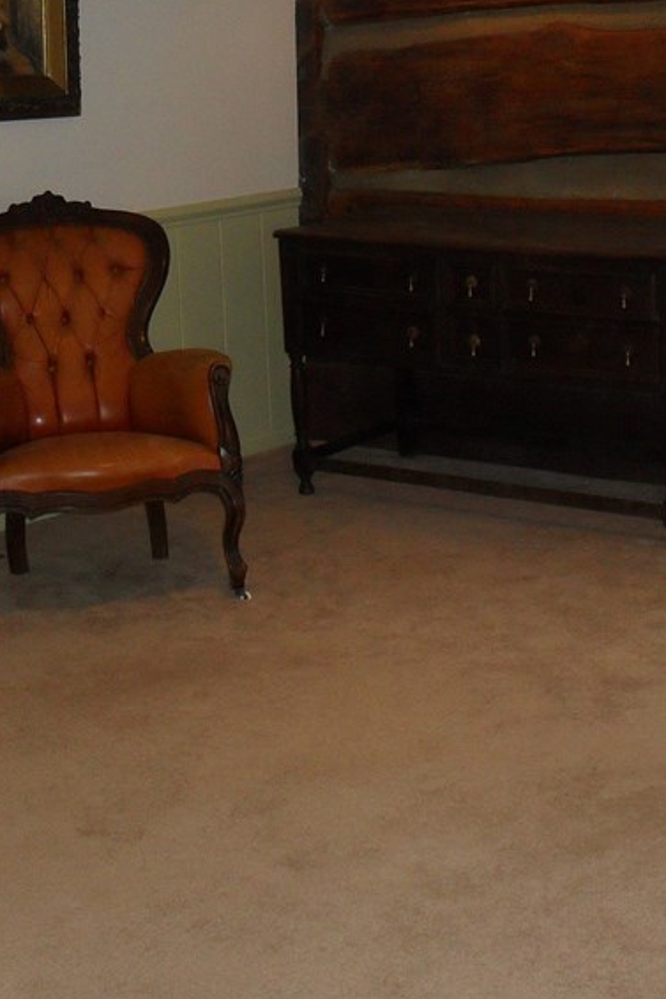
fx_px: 1830
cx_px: 625
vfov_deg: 30.3
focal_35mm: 66
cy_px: 355
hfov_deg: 20.1
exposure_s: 1/45
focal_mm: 6.3
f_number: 3.2
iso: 200
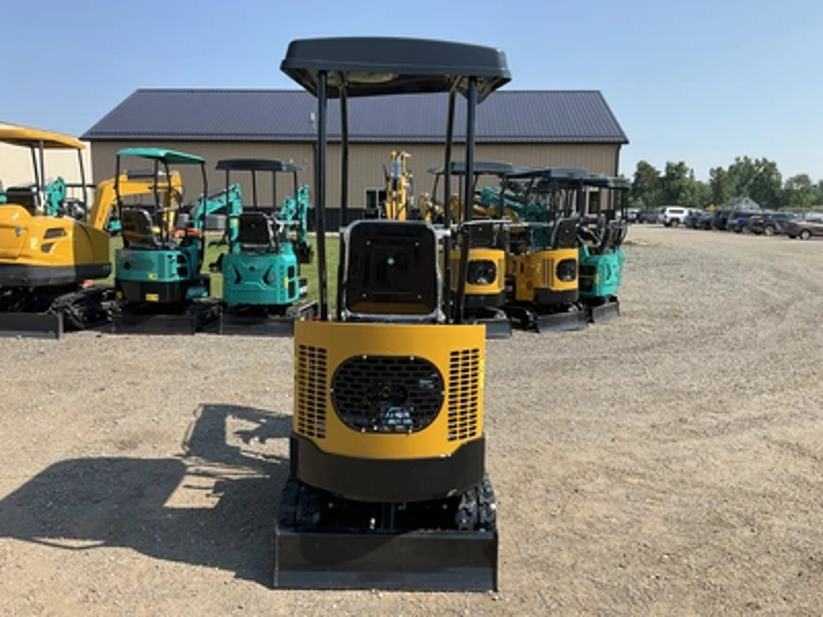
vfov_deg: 48.2
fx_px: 689
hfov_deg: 61.7
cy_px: 308
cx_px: 412
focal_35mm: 29
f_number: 1.8
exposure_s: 1/1221
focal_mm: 3
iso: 25
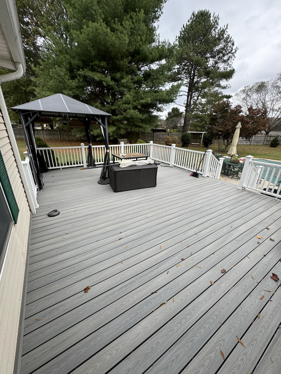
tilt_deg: -21.8
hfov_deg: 85.7
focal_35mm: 14
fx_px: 152
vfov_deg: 102.1
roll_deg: -0.8
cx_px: 140
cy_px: 187
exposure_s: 1/290
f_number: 2.2
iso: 40
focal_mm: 2.22
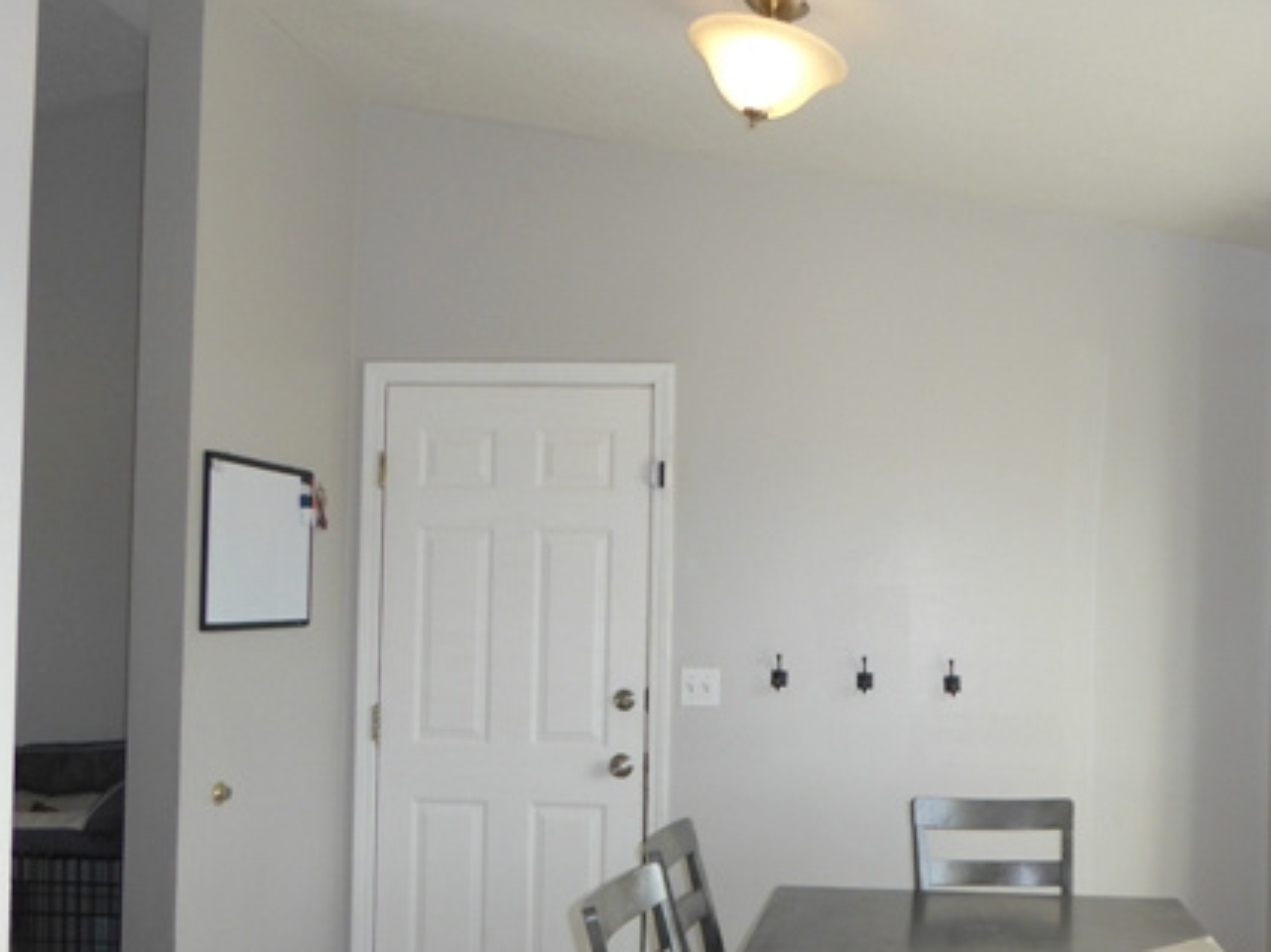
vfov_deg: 39.4
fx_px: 1321
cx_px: 798
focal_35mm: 36
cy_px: 577
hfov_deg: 50.8
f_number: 3.3
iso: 100
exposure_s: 1/80
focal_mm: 4.3
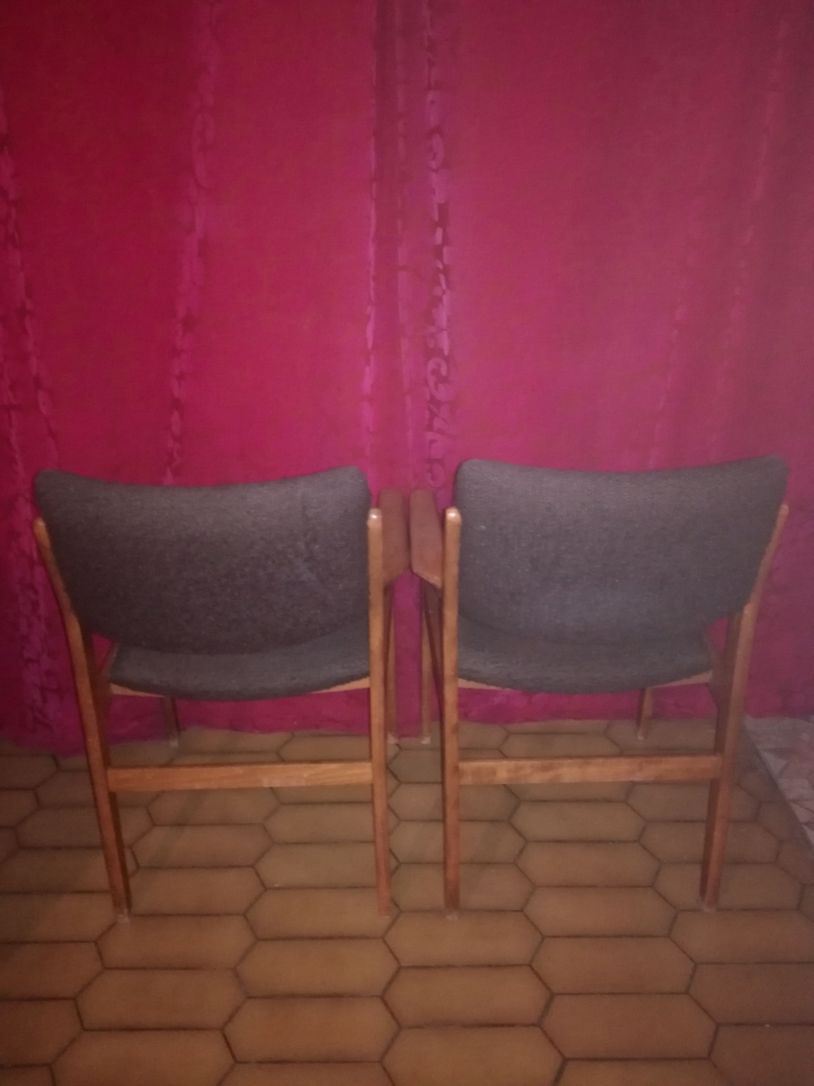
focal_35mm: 27
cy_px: 543
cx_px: 407
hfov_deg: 51.4
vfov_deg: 65.3
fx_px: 847
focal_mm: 3.79
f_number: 2
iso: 1250
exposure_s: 1/13.3
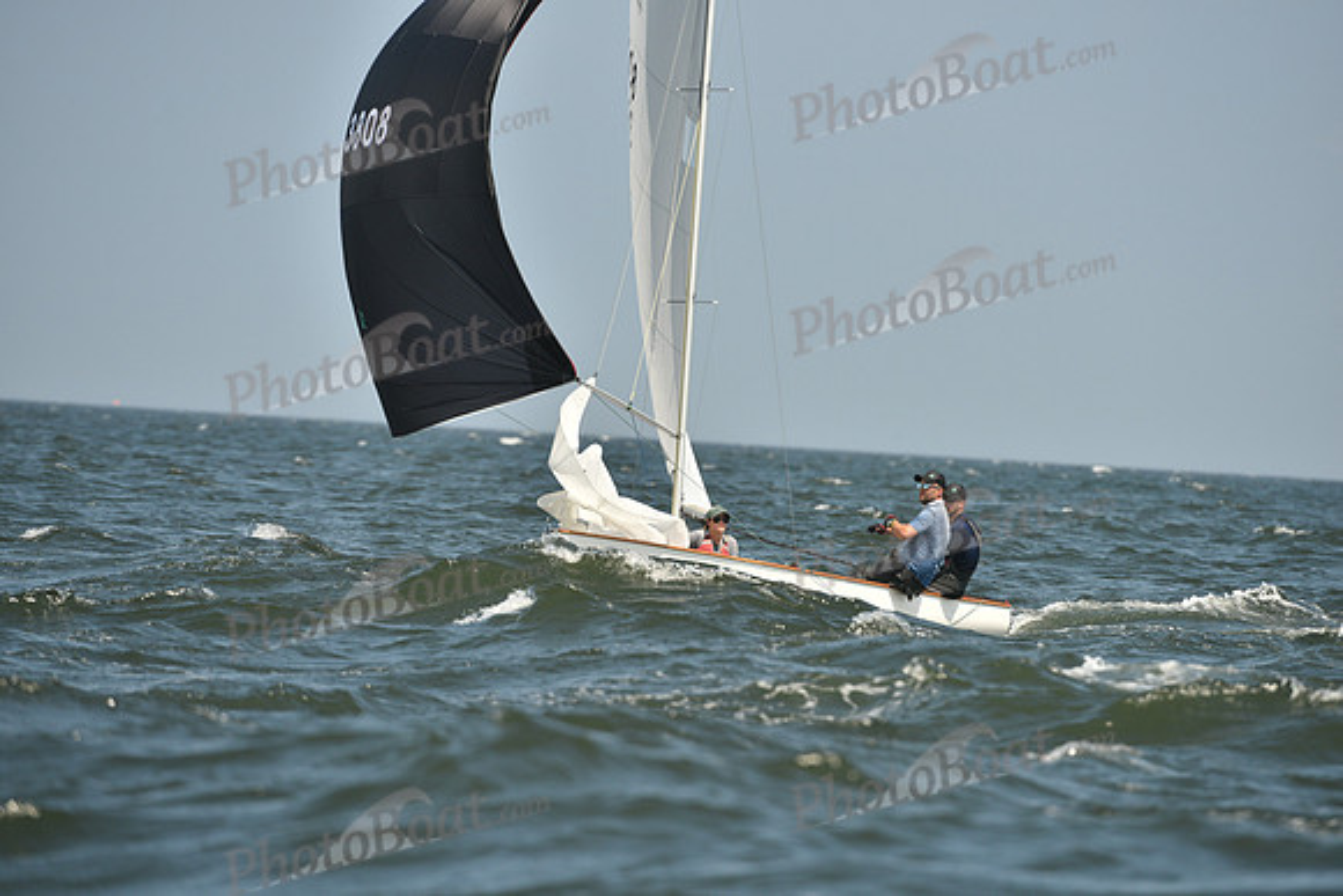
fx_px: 14925
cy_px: 448
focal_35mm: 400
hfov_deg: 5.2
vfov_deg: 3.4
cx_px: 672
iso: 250
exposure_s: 1/1250
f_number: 6.3
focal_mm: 400
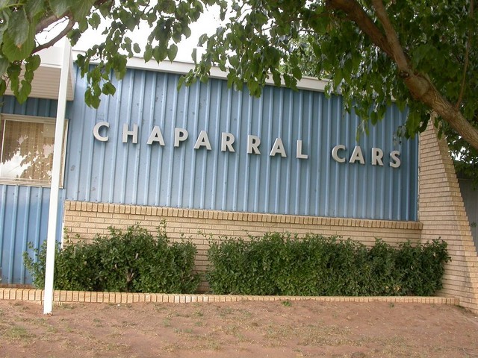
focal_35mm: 38
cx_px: 239
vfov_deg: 37.7
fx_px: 525
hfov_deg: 49.0
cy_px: 179
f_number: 3.7
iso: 100
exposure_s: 1/86
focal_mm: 7.85
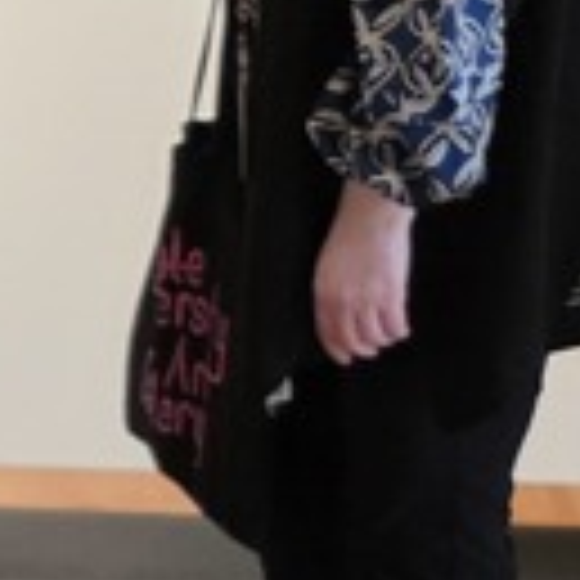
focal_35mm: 161
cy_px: 391
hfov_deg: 9.8
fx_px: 3052
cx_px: -697
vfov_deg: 10.8
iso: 1000
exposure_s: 1/120
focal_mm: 6.3
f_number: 1.7
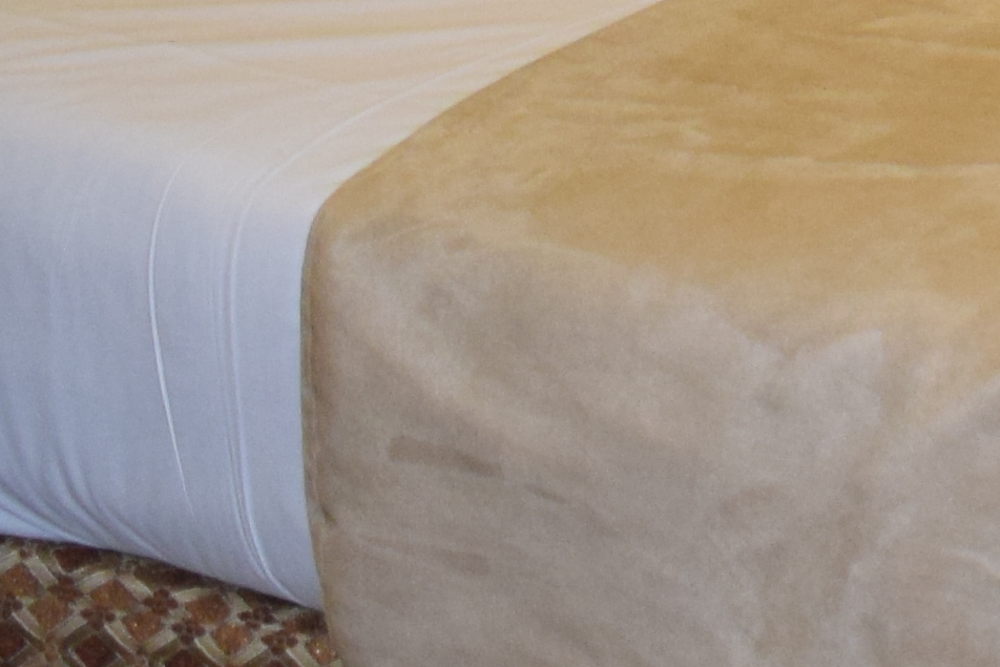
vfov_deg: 6.9
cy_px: -822
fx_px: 5250
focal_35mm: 189
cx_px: 2289
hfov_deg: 9.8
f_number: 4.5
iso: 800
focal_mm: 20
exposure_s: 1/80
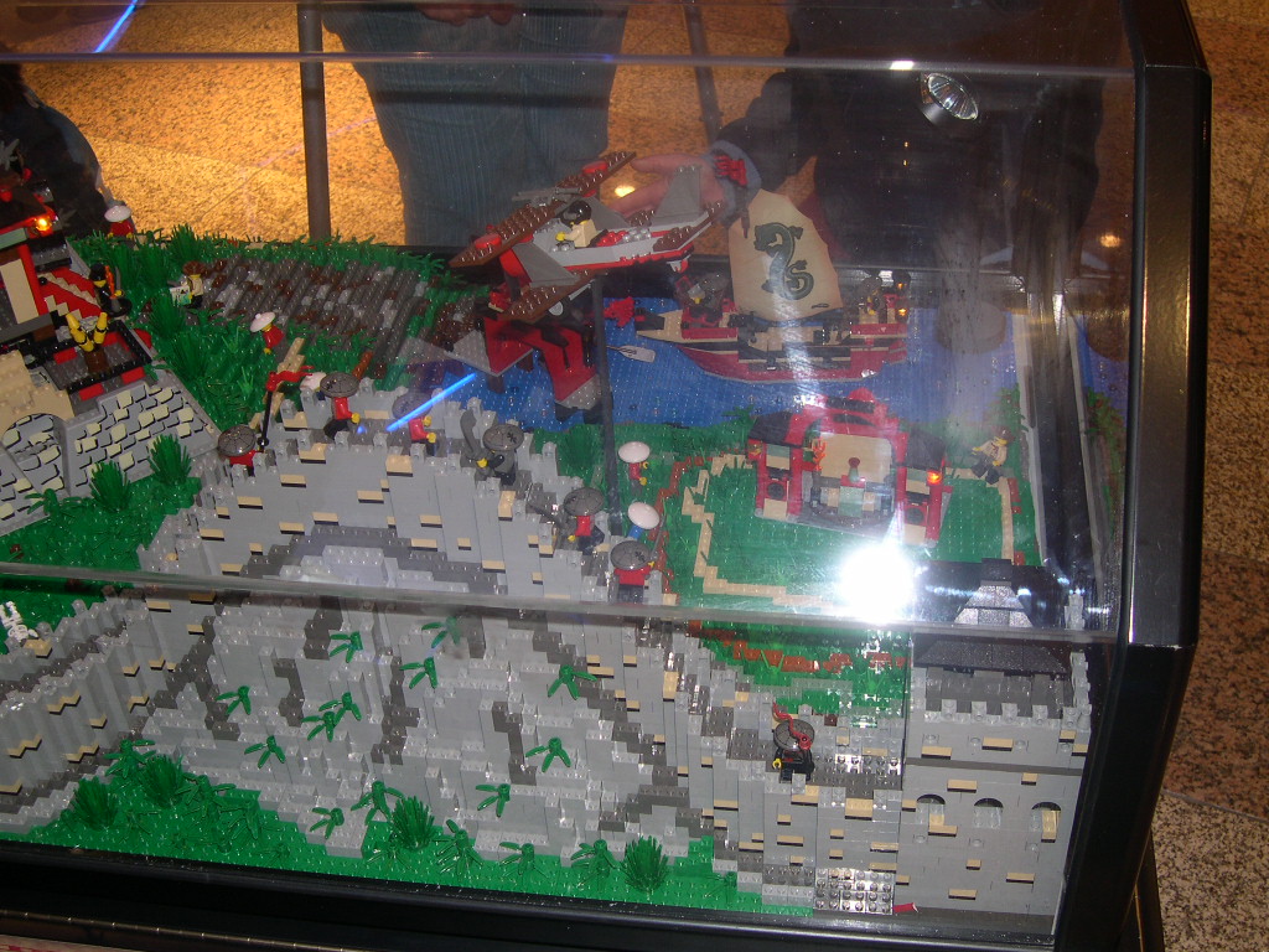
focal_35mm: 42
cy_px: 476
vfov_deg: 34.3
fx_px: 1540
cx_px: 634
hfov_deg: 44.8
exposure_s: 1/60
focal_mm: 9
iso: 100
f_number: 2.9
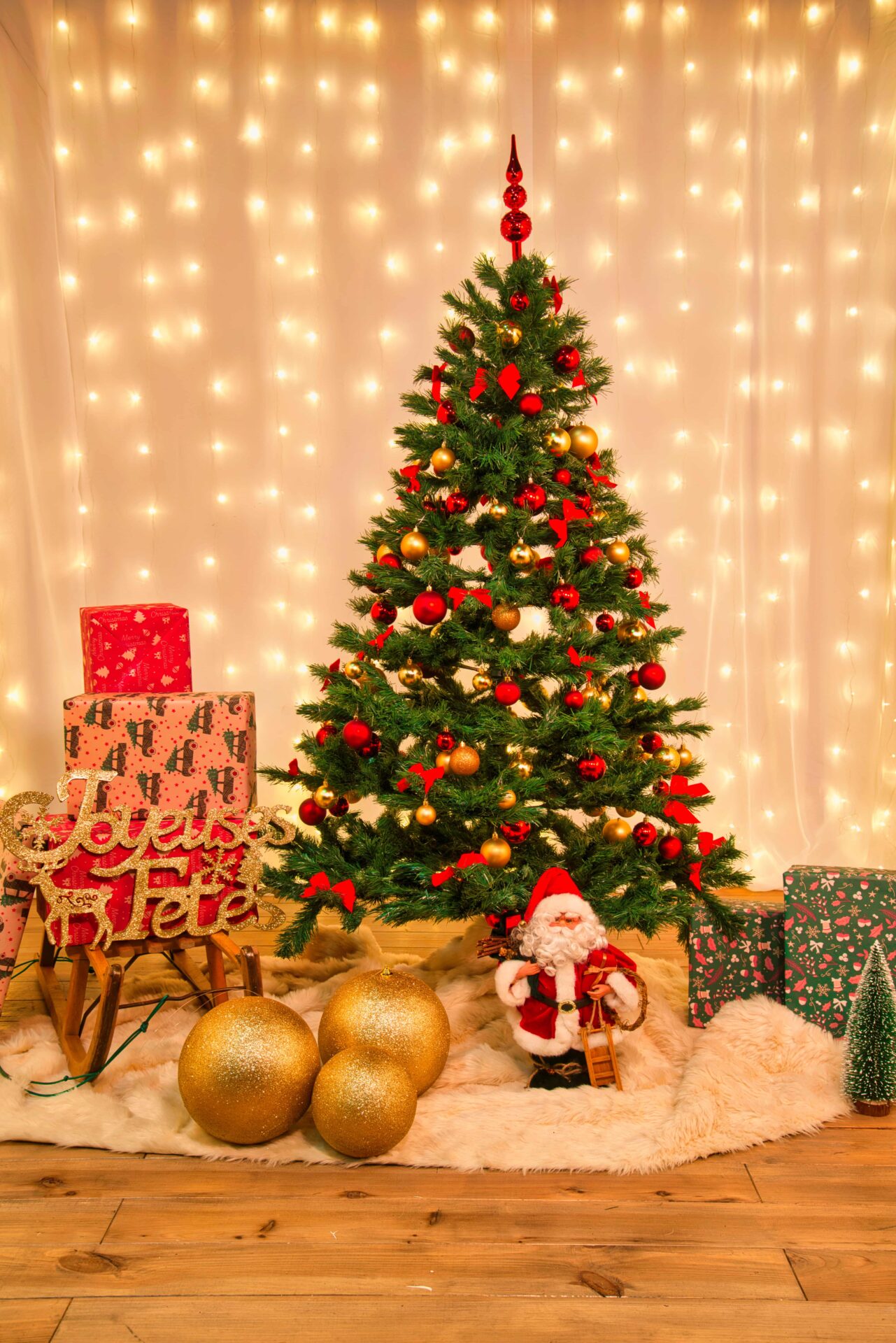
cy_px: 672
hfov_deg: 35.1
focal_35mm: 38
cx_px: 448
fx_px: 1418
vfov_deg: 50.7
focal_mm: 38
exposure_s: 2.5
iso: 100
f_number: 8
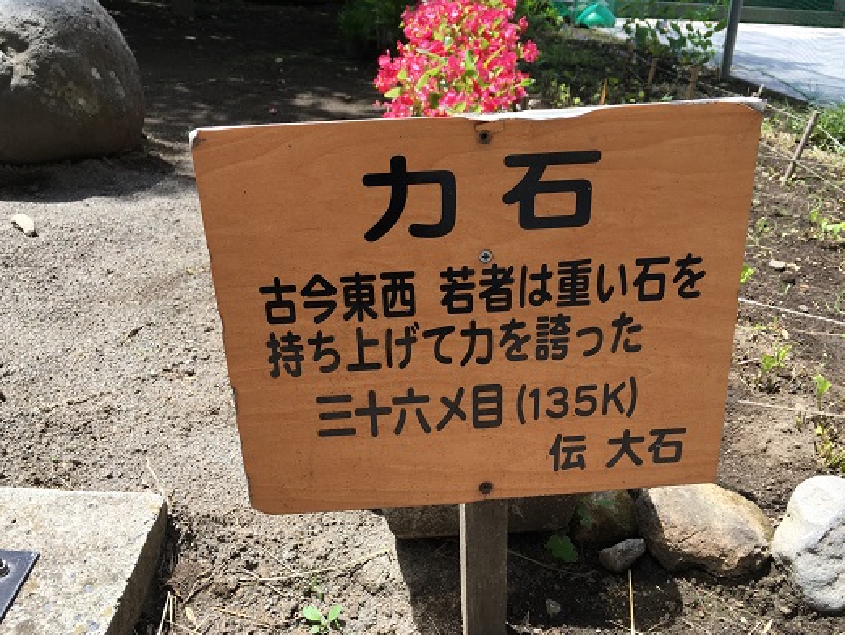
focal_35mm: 30
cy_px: 317
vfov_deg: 46.8
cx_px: 419
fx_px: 733
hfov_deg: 59.9
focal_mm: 4.15
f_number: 2.2
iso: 25
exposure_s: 1/686
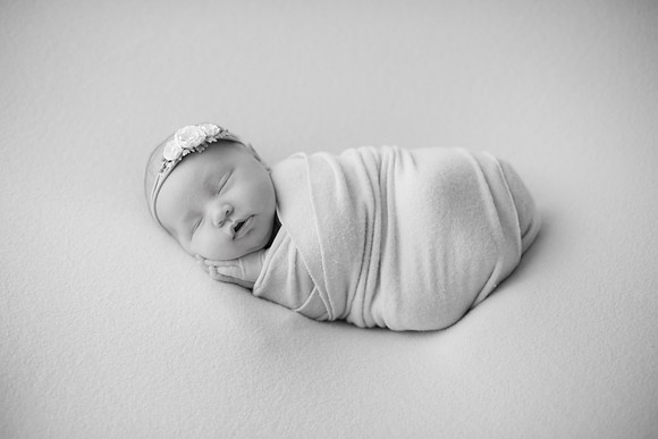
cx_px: 329
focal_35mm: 50
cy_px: 220
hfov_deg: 39.6
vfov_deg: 27.0
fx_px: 914
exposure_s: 1/160
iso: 100
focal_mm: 50
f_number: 2.5
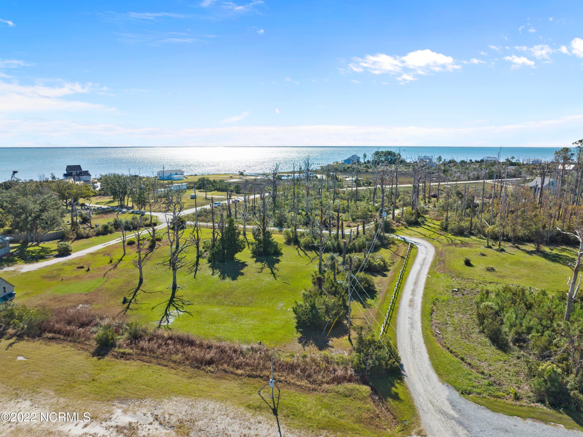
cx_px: 292
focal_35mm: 24
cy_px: 218
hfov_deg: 71.6
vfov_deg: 56.8
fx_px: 404
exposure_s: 1/1000
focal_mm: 12.29
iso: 100
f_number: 2.8
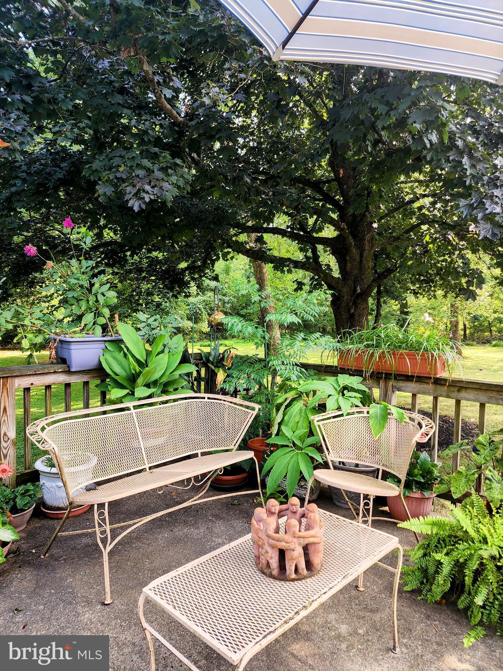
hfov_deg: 58.9
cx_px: 252
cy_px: 336
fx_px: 446
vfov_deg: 73.9
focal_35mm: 23
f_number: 1.8
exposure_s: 1/180
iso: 40
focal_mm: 6.4
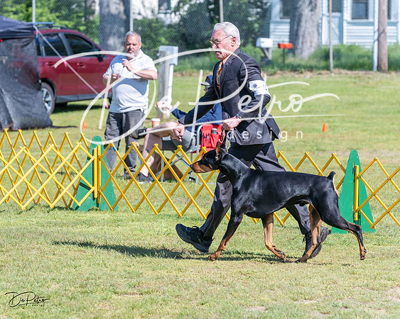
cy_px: 160
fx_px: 2519
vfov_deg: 7.3
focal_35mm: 213
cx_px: 192
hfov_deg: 9.1
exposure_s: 1/1250
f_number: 6.3
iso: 500
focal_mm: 189
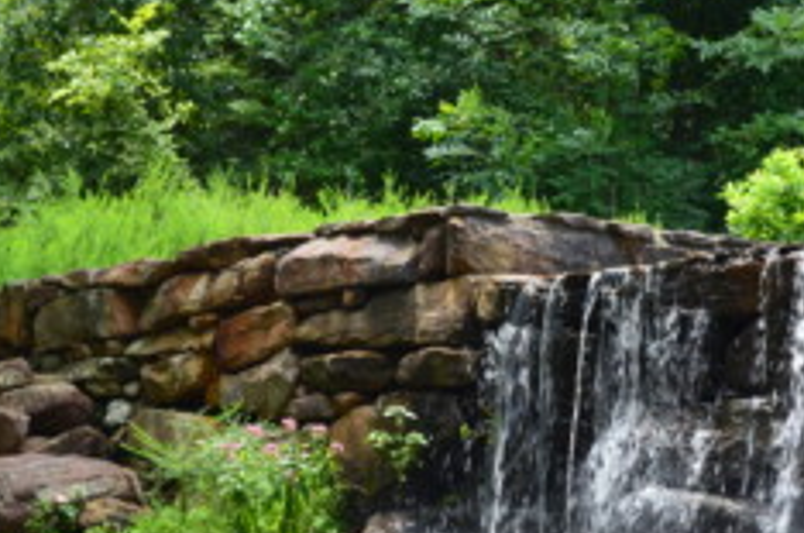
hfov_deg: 12.8
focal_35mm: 160
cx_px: 655
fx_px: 3565
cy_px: 327
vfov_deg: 8.5
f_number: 10
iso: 200
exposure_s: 1/60
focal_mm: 55
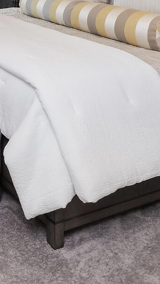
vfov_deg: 34.0
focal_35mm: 51
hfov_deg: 20.2
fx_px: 384
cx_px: -80
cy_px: -44
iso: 400
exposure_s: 1/320
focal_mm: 7
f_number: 6.3
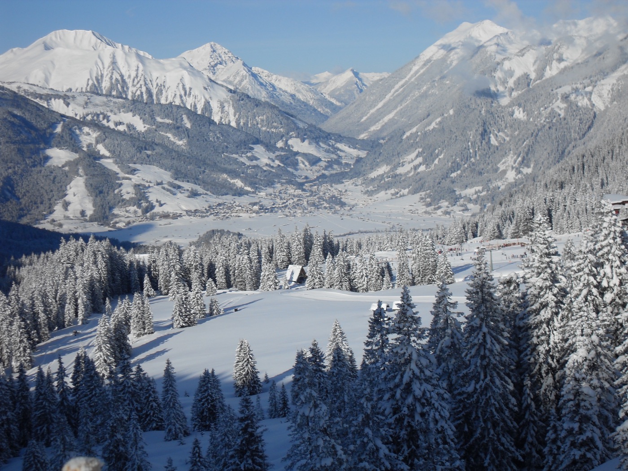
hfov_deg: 24.7
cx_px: 314
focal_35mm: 79
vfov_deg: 18.7
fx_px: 1433
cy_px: 236
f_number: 10.8
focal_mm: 13.5
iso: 80
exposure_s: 1/250
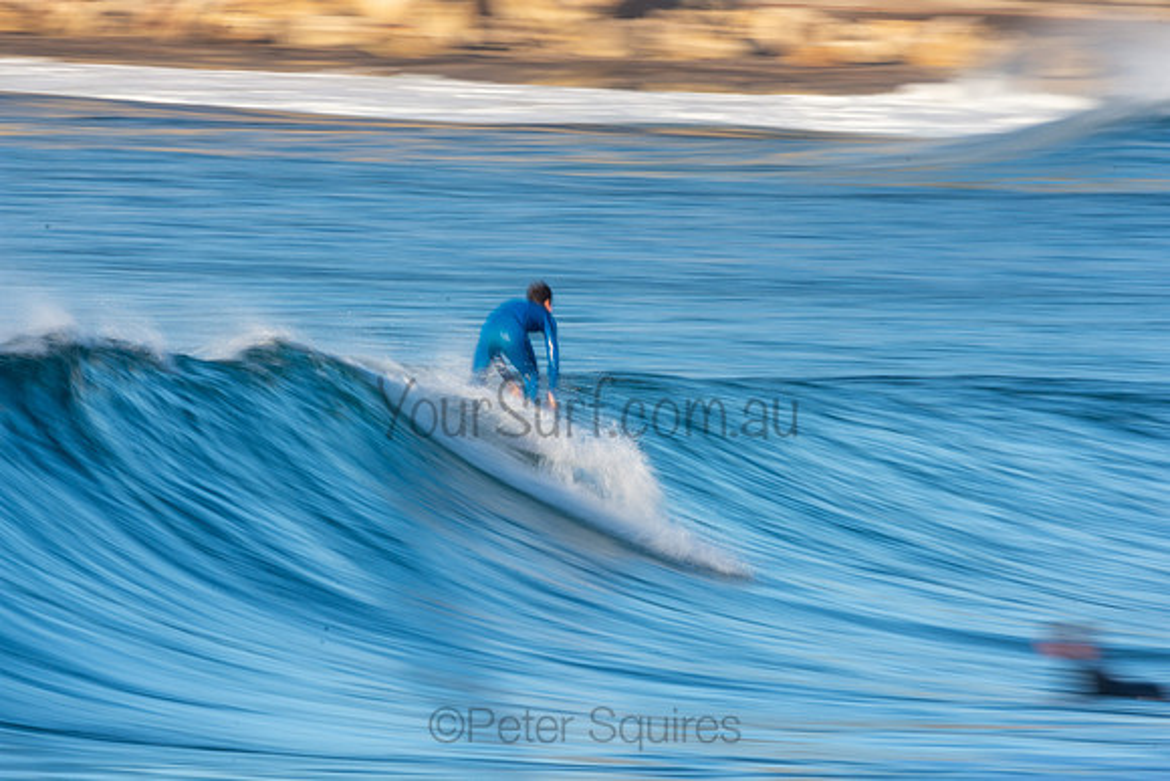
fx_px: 24380
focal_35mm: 750
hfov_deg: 2.7
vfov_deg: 1.8
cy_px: 390
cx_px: 585
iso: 100
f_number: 25
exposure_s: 1/20
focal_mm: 500
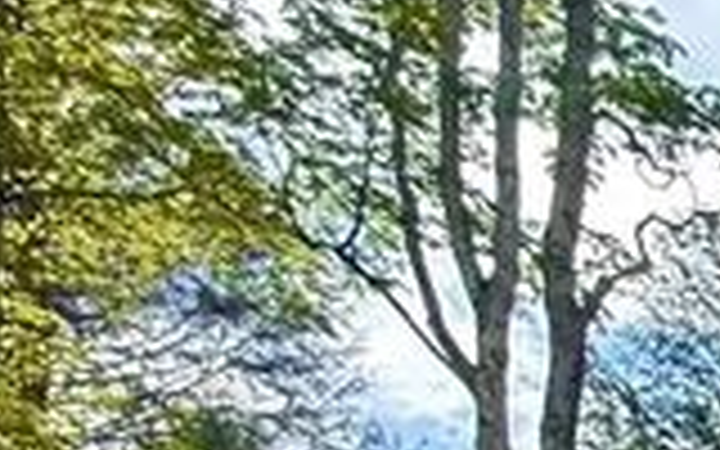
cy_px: 1404
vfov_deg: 9.9
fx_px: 1864
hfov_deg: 11.5
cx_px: 2156
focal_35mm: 95
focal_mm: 2.22
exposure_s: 1/1033
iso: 64
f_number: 2.2
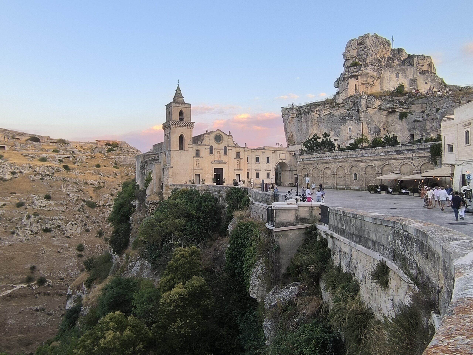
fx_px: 314
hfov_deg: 73.9
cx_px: 236
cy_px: 178
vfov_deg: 58.9
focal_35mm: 23
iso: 50
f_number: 2.2
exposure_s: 1/140
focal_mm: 1.65
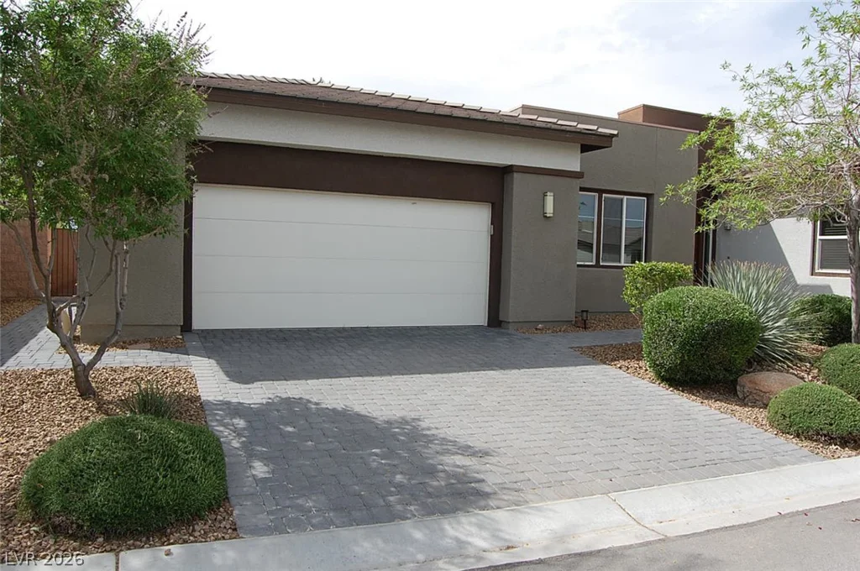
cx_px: 430
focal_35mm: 27
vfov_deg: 47.8
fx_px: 644
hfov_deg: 67.4
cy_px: 286
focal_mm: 18
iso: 200
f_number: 9
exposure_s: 1/320
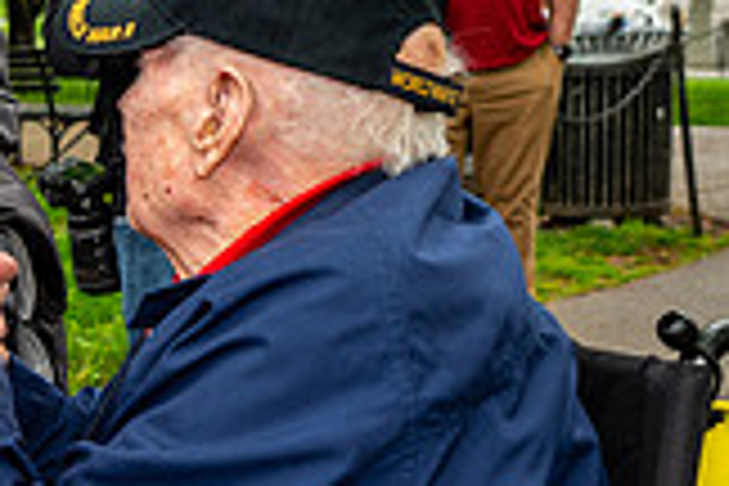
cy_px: 328
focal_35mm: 86
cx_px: -184
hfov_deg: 21.6
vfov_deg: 15.9
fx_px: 1741
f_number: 4
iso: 110
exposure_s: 1/60
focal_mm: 24
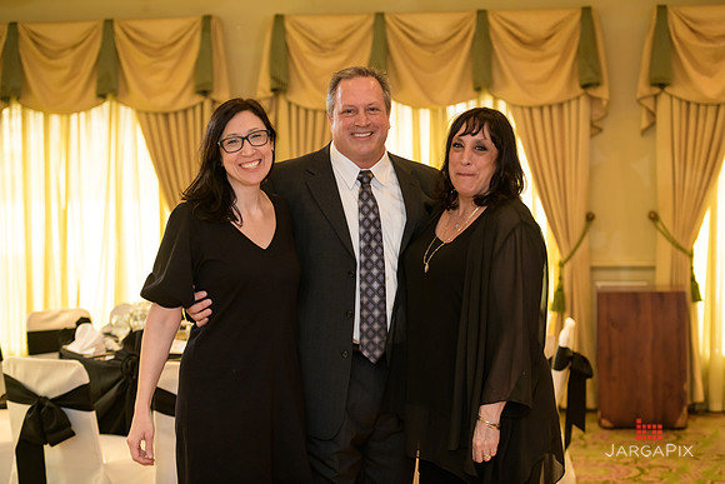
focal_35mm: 75
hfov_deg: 27.0
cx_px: 362
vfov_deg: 18.2
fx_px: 1511
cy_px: 242
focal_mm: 75
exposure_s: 1/125
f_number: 3.2
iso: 1600
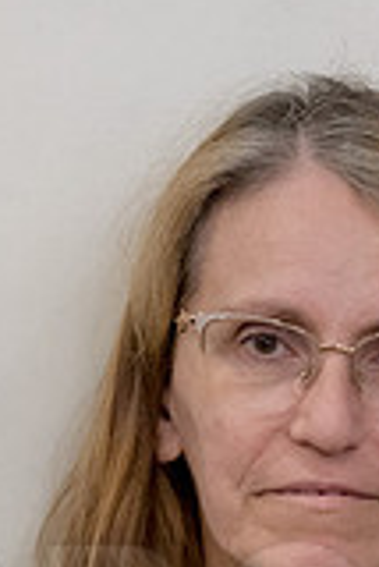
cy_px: 634
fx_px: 7973
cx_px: 283
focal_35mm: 506
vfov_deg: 4.1
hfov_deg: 2.7
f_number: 4
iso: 5000
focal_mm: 180
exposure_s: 1/80
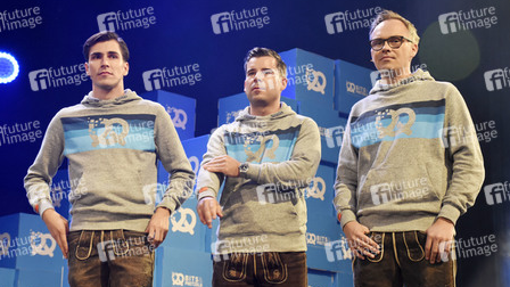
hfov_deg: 26.8
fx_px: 1068
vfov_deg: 15.3
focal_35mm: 79
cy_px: 163
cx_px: 256
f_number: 6.3
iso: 2000
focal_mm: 50
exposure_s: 1/60
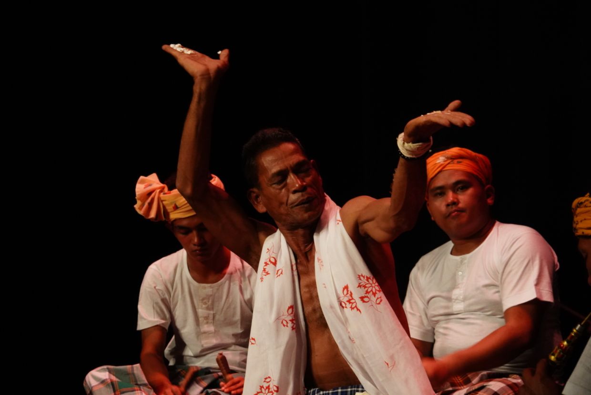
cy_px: 198
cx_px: 296
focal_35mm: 240
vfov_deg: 5.7
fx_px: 3942
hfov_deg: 8.6
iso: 10000
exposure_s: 1/25
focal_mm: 240
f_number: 20
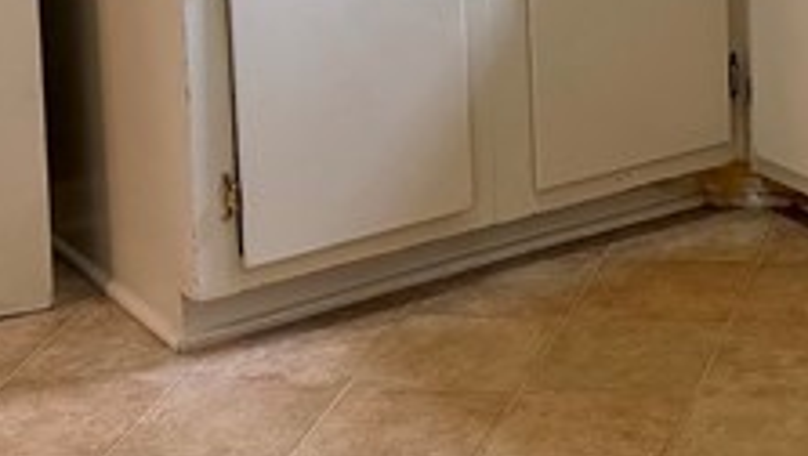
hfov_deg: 17.4
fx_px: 2574
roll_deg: +1.0
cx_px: 844
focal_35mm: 120
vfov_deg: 9.7
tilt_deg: -7.8
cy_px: -340
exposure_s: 1/210
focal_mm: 6.76
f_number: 1.78
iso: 160
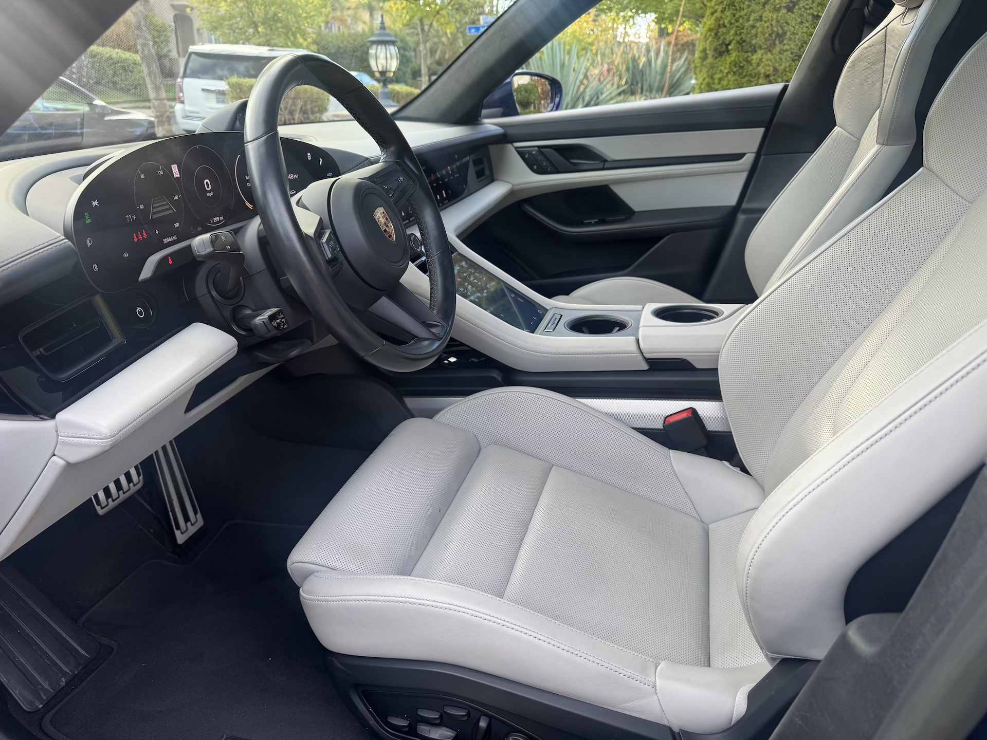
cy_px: 370
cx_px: 494
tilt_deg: -22.2
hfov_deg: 71.6
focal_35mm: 24
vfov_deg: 56.8
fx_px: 684
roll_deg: -1.2
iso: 50
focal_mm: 6.76
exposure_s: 1/121
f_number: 1.78
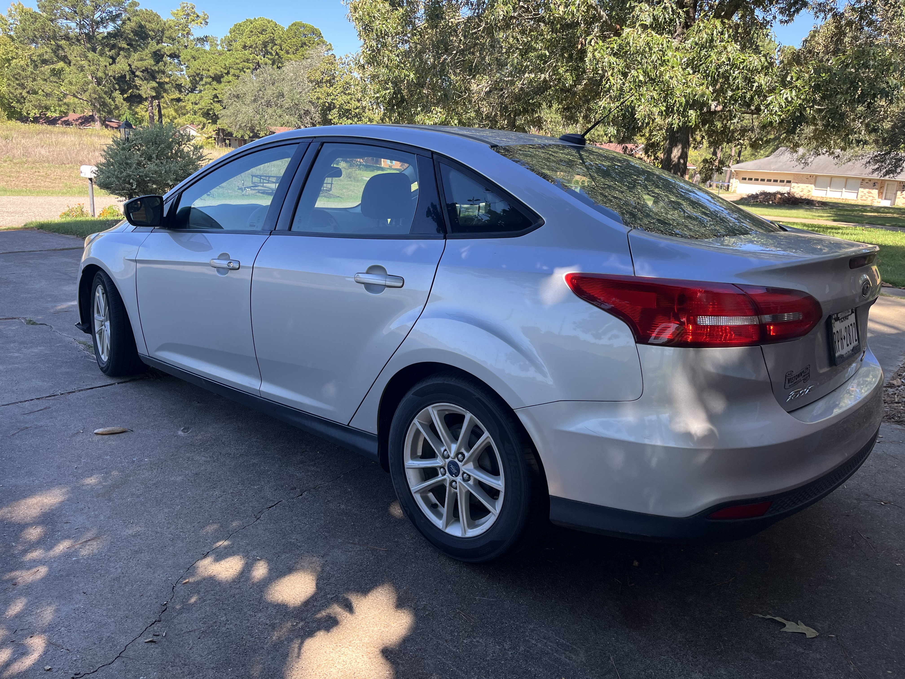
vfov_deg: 53.1
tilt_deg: -14.1
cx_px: 452
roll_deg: -3.0
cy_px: 340
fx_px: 680
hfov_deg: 67.3
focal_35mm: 26
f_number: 1.6
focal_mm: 5.1
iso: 50
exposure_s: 1/515
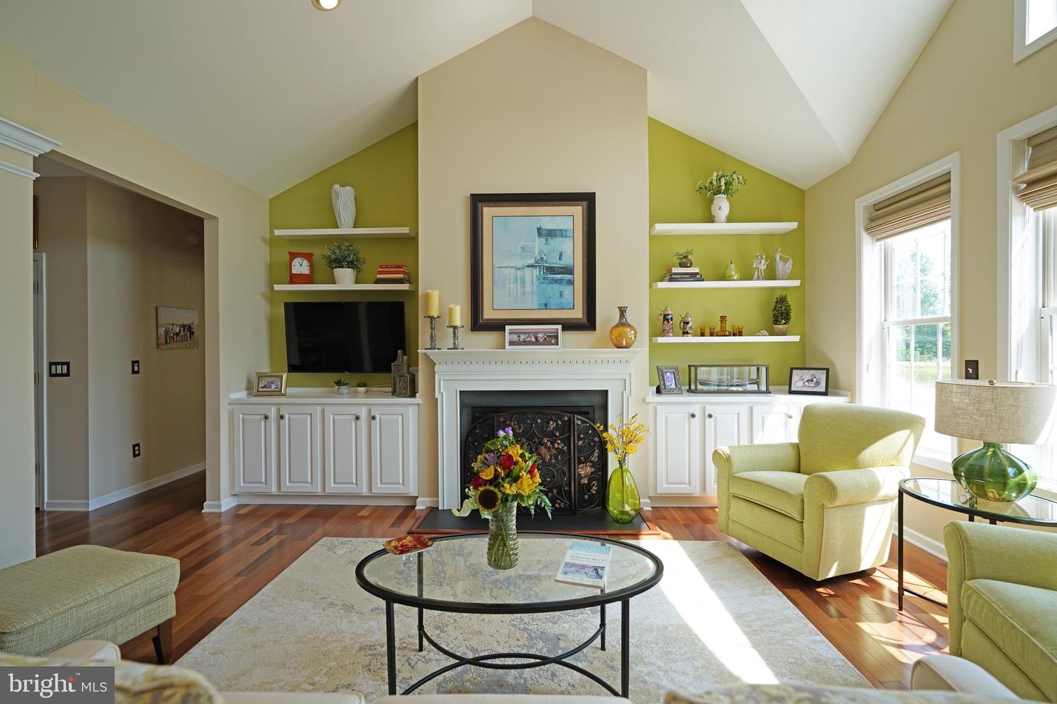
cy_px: 352
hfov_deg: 96.7
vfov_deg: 73.7
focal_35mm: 16
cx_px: 528
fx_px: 470
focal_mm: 16
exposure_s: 1/160
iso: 200
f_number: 4
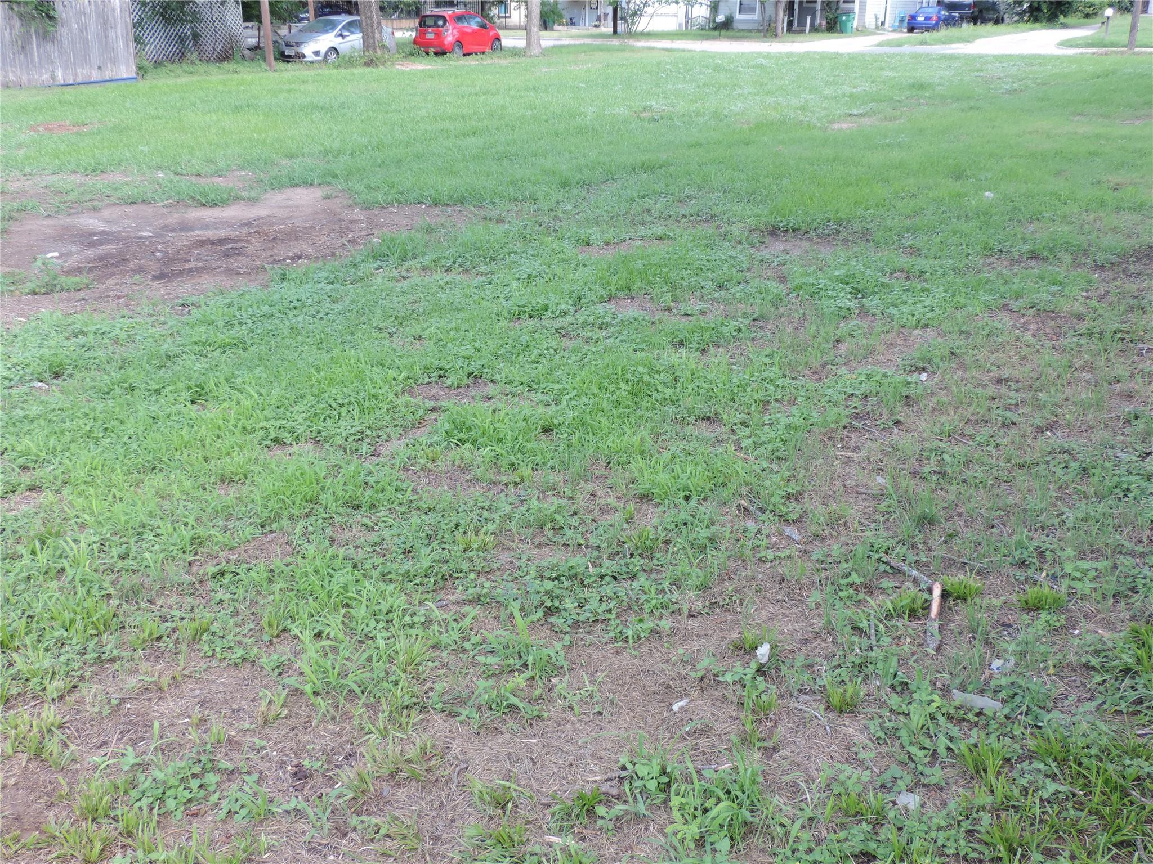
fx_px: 1099
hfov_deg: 55.4
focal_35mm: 33
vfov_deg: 42.9
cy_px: 432
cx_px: 576
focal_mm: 5.8
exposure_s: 1/60
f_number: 3.6
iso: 80
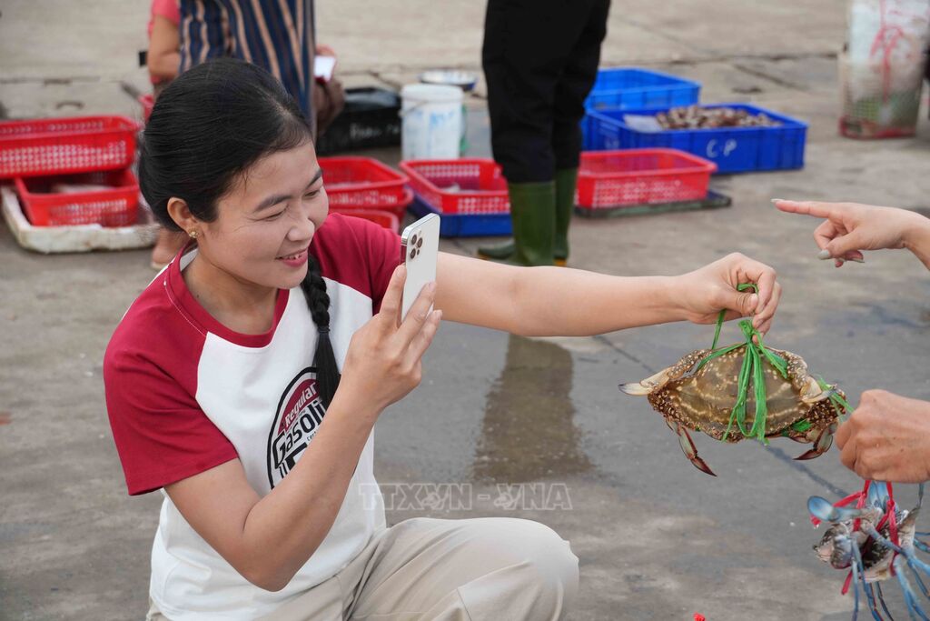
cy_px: 310
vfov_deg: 17.2
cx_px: 465
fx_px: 2054
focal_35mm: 80
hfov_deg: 25.5
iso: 250
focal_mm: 53
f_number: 5
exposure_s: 1/80
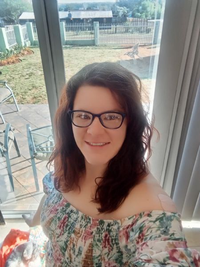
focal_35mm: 27
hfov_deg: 51.4
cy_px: 134
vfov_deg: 65.3
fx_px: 208
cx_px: 100
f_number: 2.2
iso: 153
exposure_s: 1/50
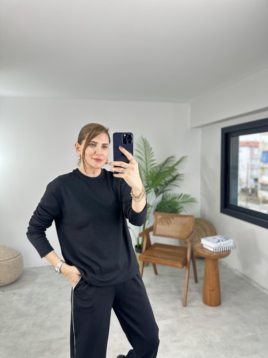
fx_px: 248
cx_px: 134
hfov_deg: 56.8
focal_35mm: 24
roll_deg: +0.5
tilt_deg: -13.2
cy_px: 179
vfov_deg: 71.6
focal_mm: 6.86
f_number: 1.78
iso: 50
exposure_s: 1/123
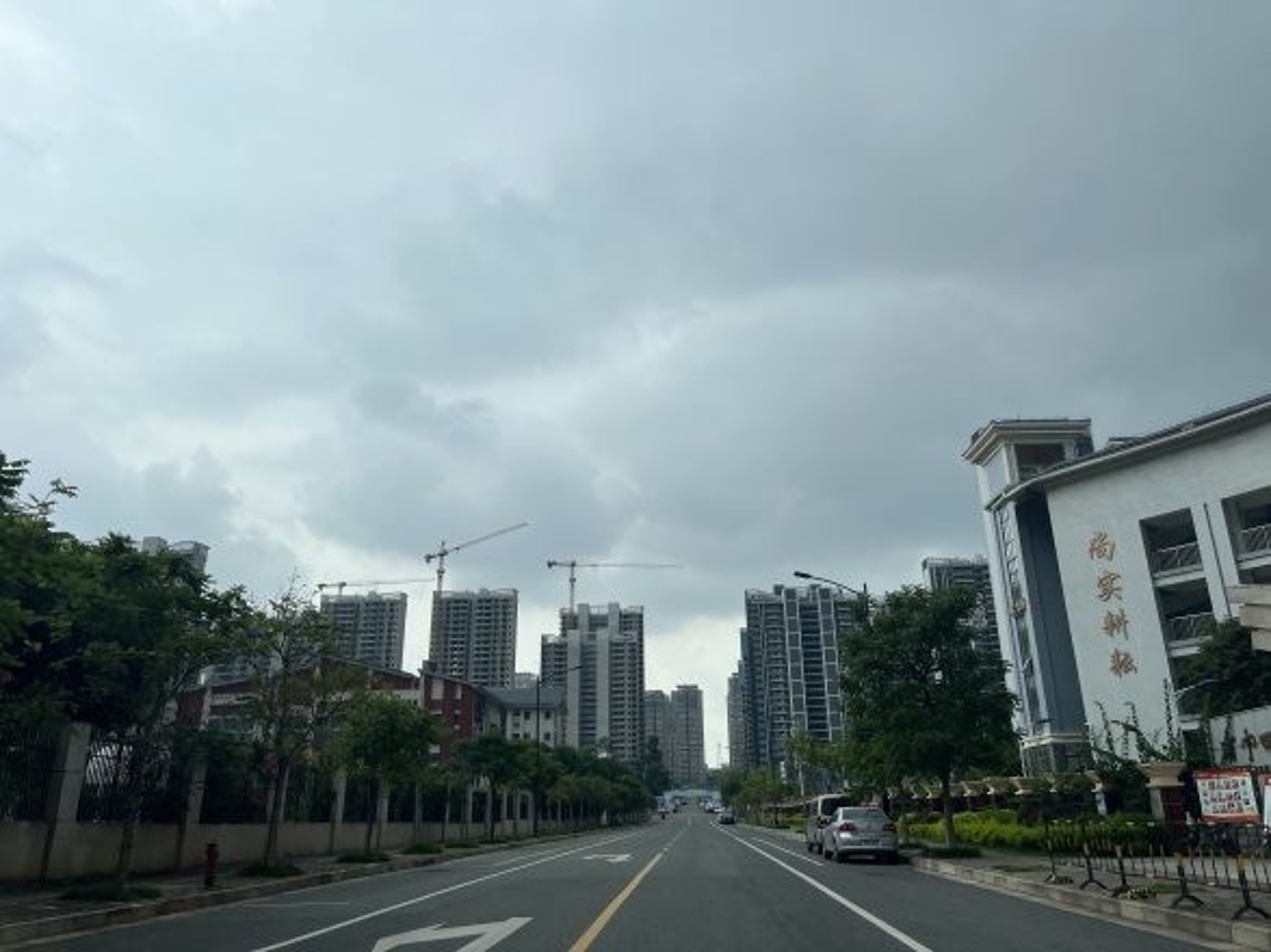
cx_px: 636
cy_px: 476
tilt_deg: +22.2
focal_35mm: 26
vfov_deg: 53.0
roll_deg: +0.5
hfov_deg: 67.3
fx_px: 954
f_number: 1.6
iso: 50
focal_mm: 5.1
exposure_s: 1/1862
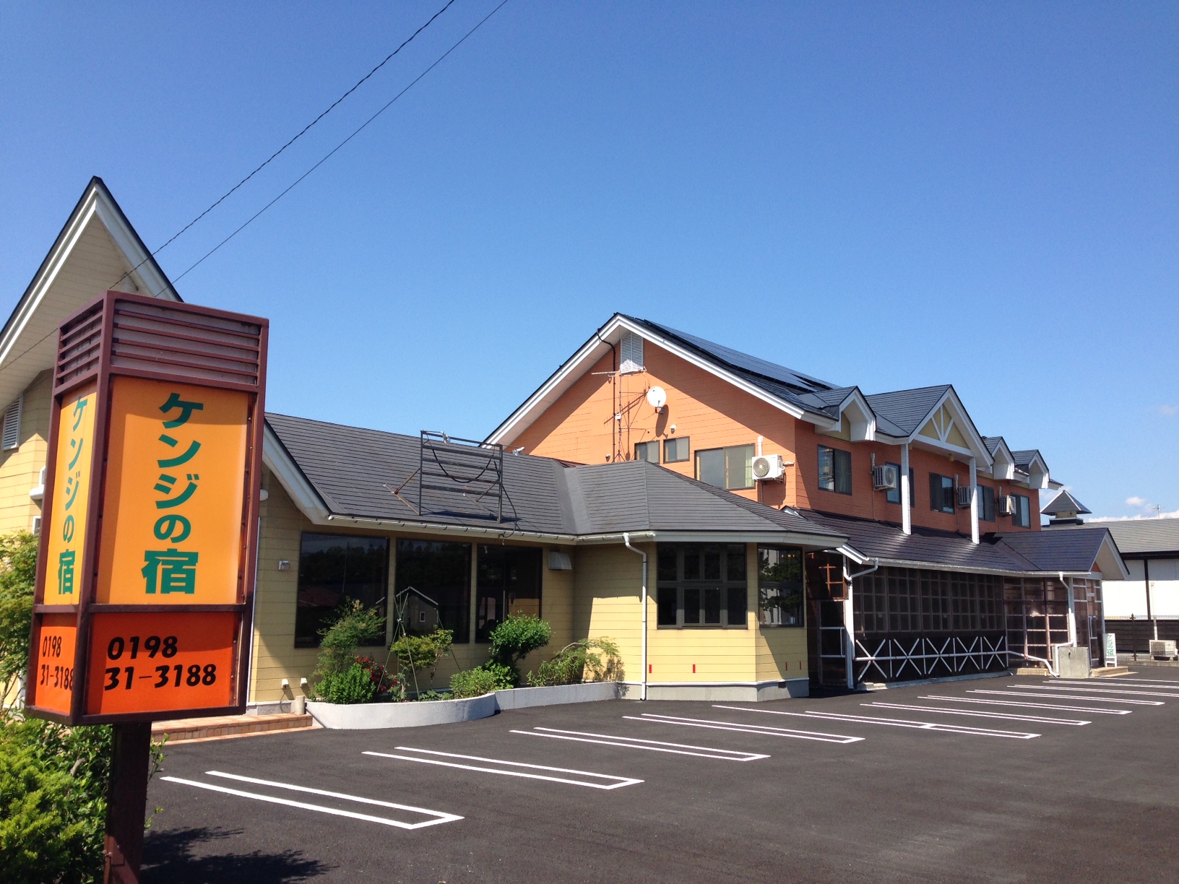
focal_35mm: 33
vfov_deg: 42.9
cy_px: 442
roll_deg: -1.9
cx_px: 590
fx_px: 1124
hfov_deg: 55.4
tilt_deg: +6.8
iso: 50
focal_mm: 4.12
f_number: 2.4
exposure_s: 1/1205
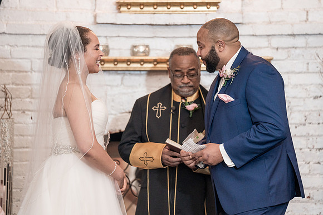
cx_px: 166
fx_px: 1861
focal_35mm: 207
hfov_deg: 9.9
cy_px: 104
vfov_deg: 6.6
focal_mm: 195
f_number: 2.8
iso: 2000
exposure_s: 1/160
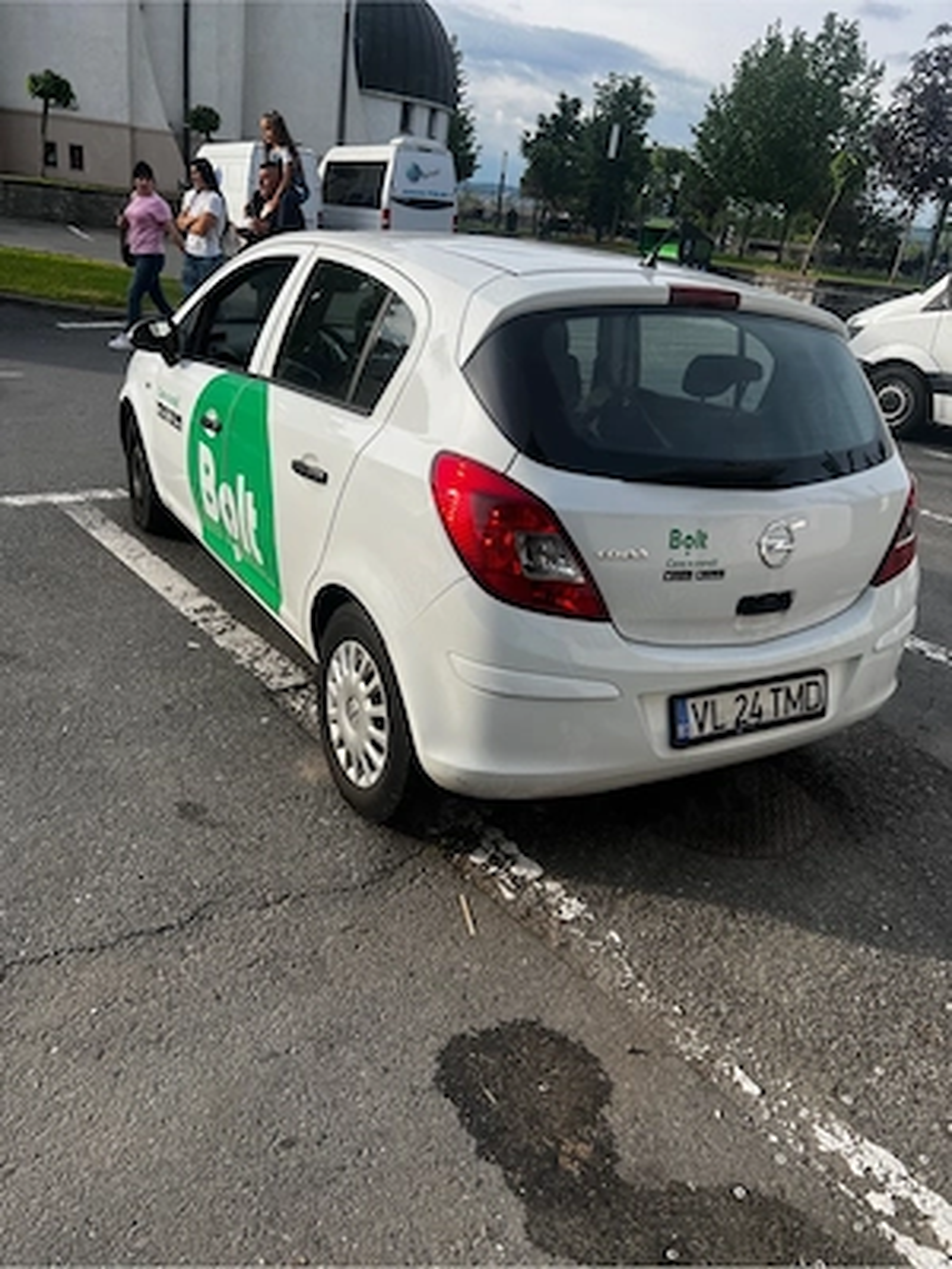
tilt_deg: -23.7
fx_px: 953
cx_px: 476
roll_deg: -7.5
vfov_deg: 67.3
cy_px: 634
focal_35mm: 26
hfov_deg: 53.1
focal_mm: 5.7
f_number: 1.5
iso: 50
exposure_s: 1/1553
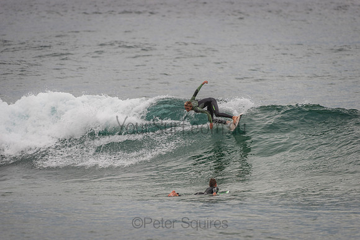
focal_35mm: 500
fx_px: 5001
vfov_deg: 2.8
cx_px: 180
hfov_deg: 4.1
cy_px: 120
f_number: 5.6
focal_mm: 500
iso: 180
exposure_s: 1/320
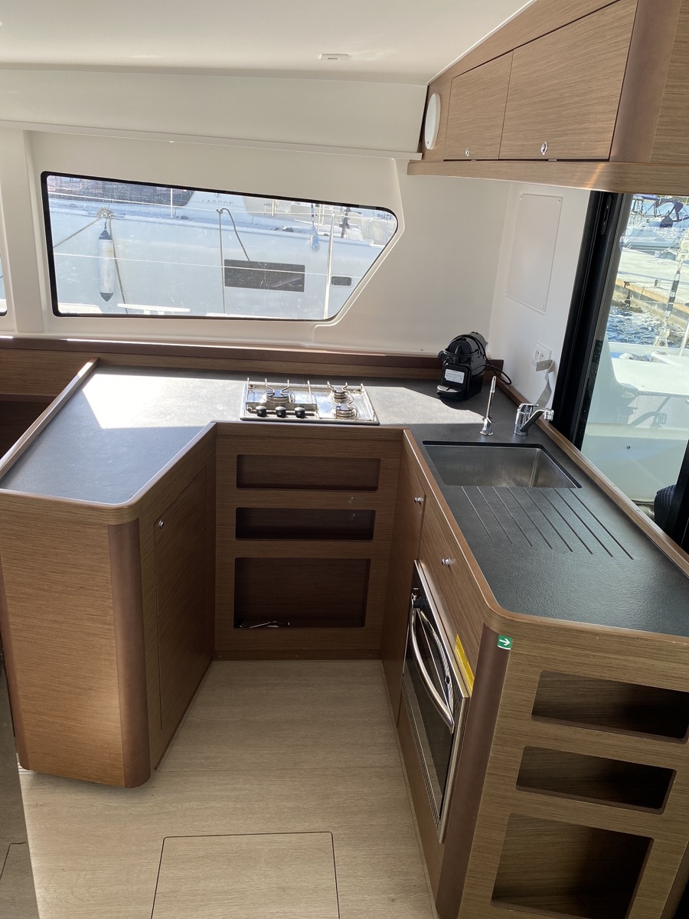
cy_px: 460
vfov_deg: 67.3
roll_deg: -4.3
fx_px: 690
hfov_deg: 53.1
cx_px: 344
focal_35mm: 26
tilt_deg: -21.3
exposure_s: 1/262
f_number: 1.8
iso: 32
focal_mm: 4.25
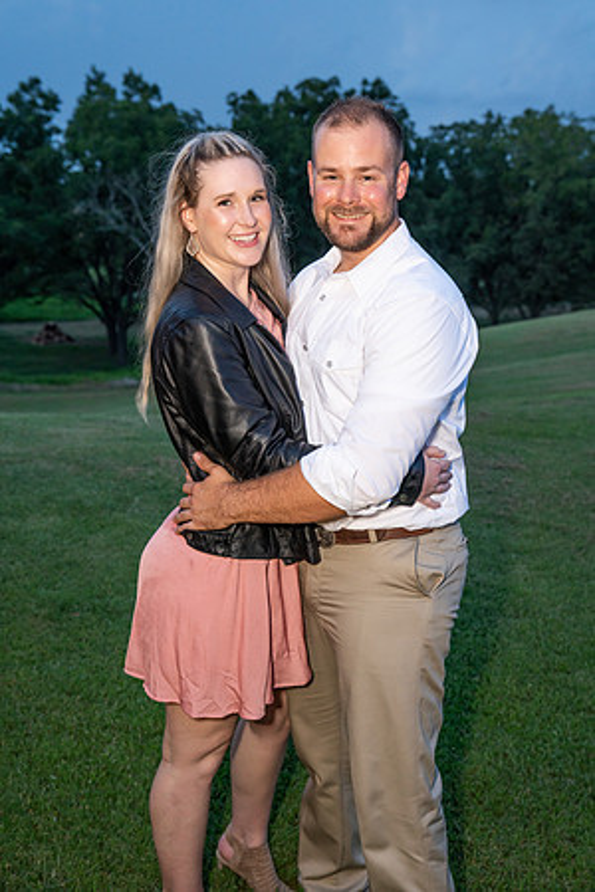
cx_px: 298
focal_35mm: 43
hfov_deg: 31.2
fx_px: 1066
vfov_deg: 45.4
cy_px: 446
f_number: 4.5
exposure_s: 1/25
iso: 2000
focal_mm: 43
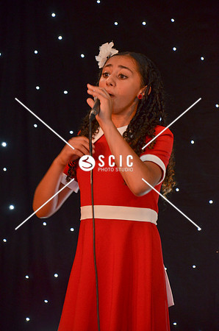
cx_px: 110
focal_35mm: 158
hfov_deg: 8.7
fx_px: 1444
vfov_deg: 13.1
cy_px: 166
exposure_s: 1/60
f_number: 5.6
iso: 800
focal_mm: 105
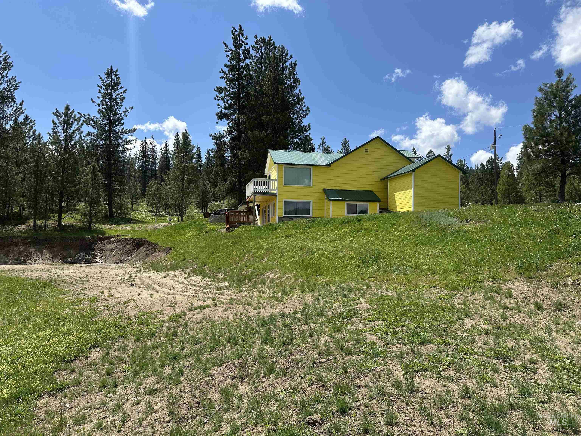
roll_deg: -1.2
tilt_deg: +2.8
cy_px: 218
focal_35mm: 24
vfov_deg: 56.8
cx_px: 290
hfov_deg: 71.6
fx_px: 403
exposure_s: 1/5000
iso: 80
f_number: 1.78
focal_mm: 6.86
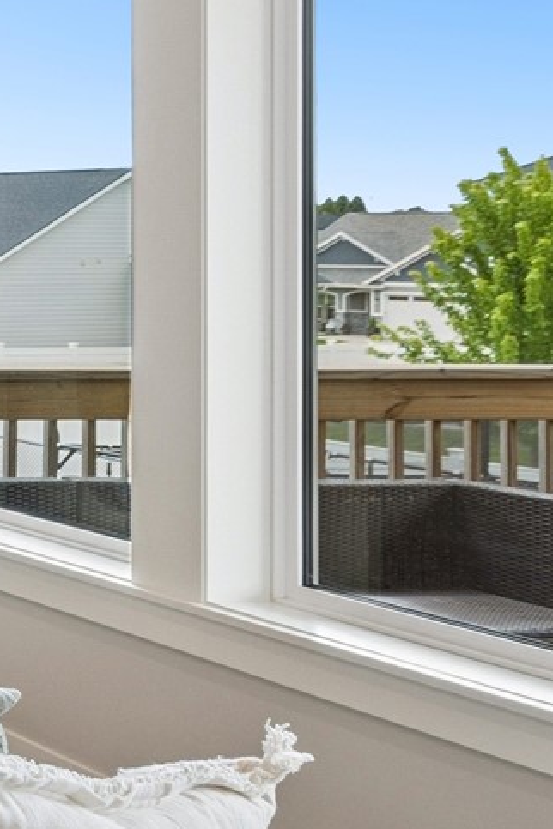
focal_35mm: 72
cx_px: -1037
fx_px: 1659
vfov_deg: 27.8
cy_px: 237
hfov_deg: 11.8
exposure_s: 1/15
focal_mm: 16
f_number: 9
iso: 400
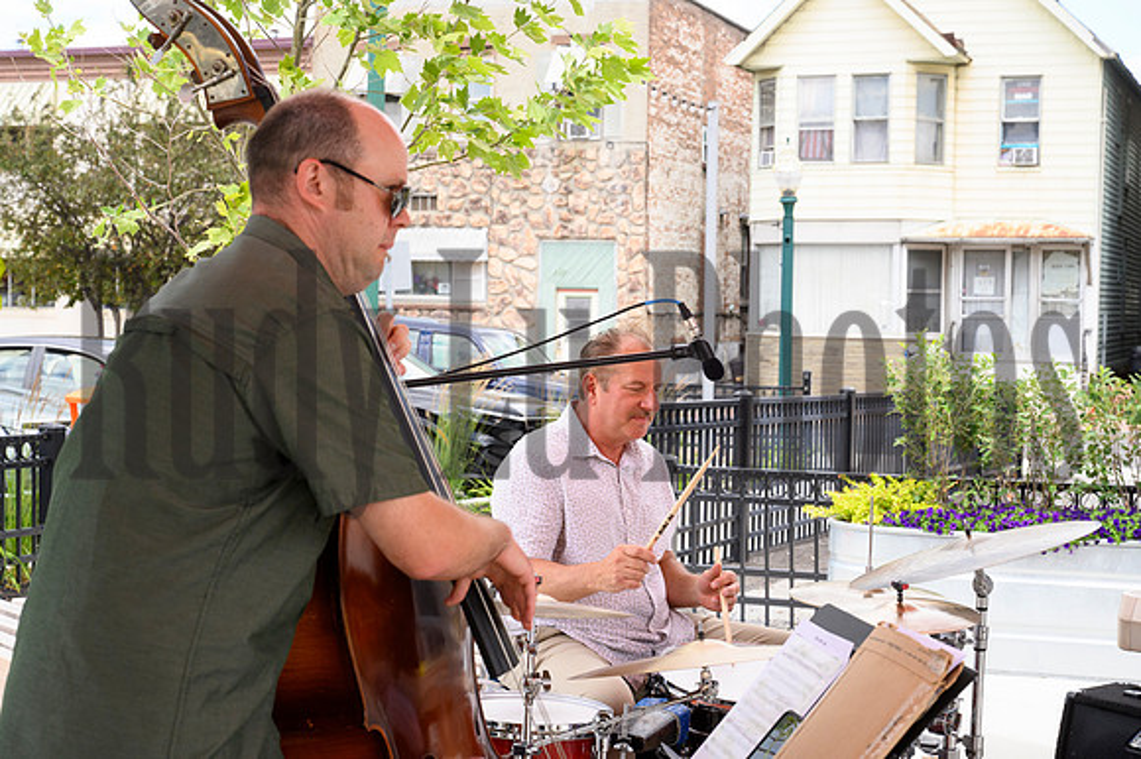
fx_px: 1805
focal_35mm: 57
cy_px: 380
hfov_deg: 35.1
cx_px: 570
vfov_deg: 23.8
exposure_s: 1/1000
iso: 1600
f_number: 7.1
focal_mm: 57
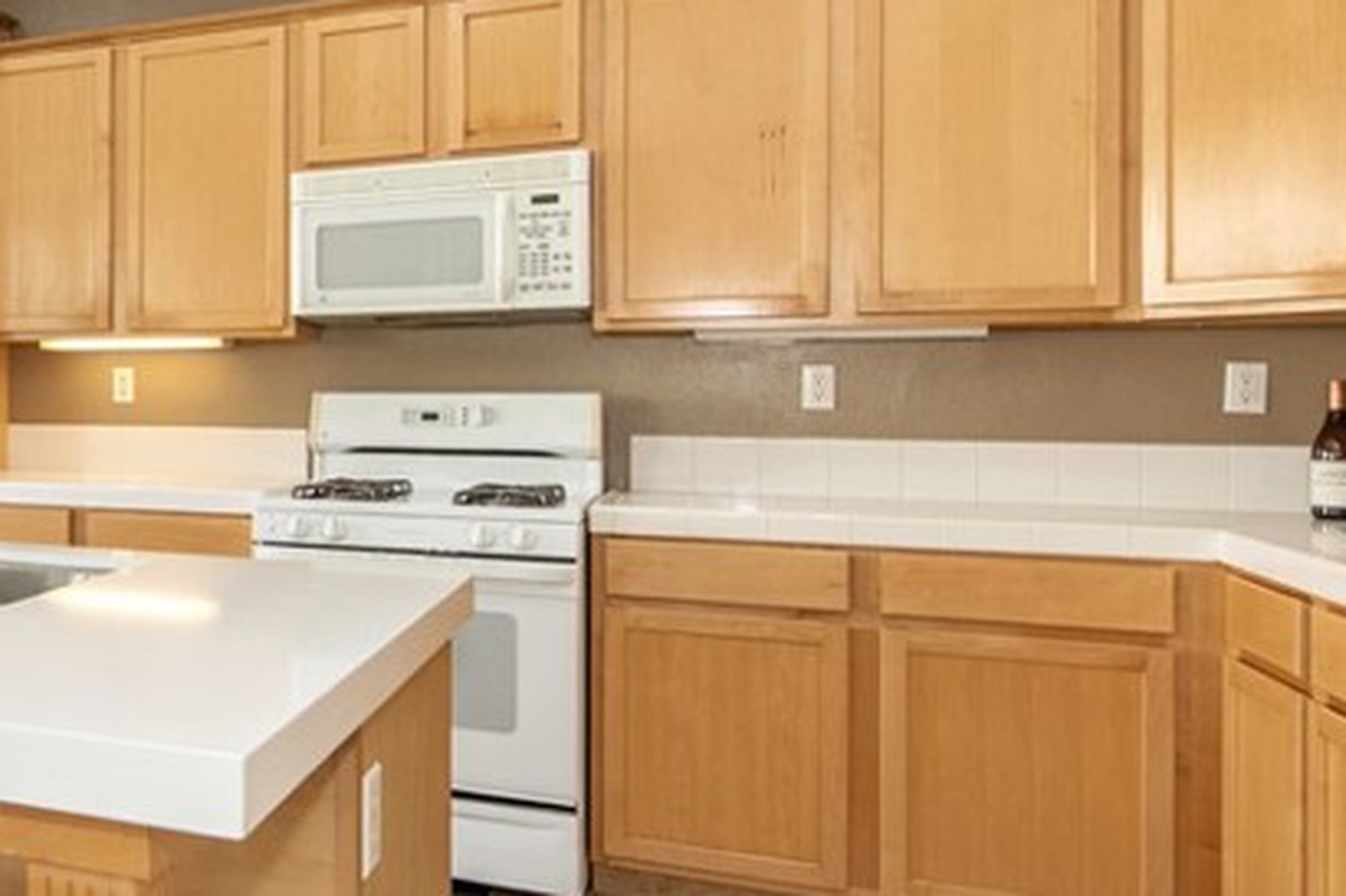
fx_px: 1308
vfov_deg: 37.8
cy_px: 395
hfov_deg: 45.1
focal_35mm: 35
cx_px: -33
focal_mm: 14
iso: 500
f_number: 5.6
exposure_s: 1/125
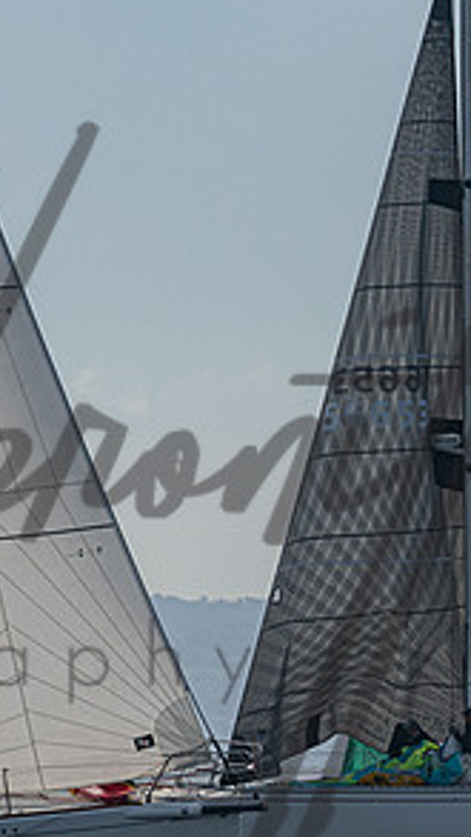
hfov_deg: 2.6
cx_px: -109
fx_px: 10493
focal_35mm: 473
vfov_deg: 4.6
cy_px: 394
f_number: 6.3
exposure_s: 1/5000
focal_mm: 175
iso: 320
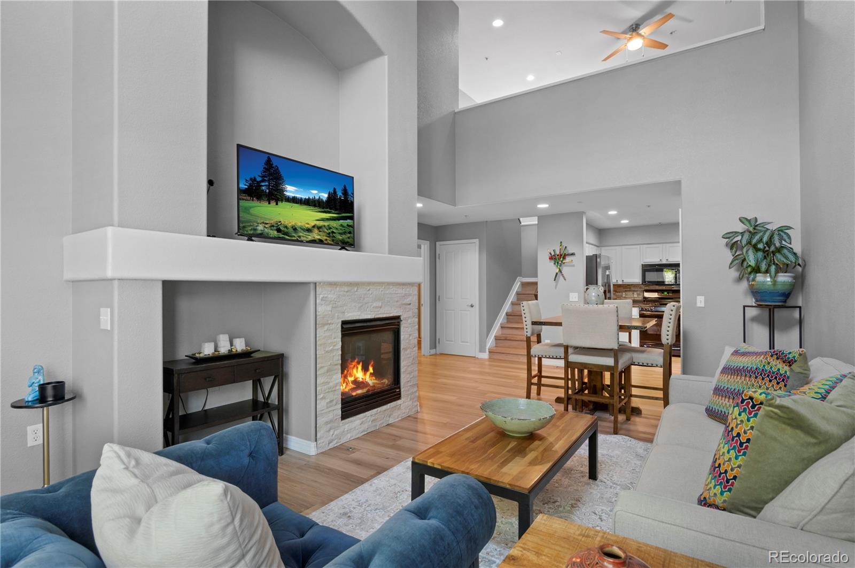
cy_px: 284
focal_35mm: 17
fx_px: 403
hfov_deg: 93.3
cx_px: 428
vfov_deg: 70.3
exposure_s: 1/2
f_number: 8
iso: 400
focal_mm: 17
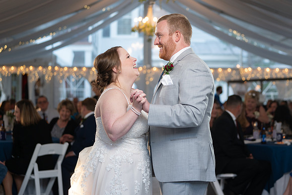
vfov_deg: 16.0
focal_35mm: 85
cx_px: 174
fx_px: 692
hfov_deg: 23.8
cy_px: 90
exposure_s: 1/250
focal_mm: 70
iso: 500
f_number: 2.8
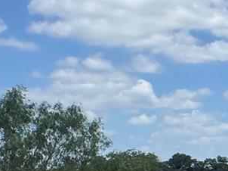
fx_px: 625
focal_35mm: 95
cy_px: 145
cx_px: 427
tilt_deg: +2.5
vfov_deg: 15.4
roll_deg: +1.5
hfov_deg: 16.7
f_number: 2.2
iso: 50
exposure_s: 1/2985
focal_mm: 2.22
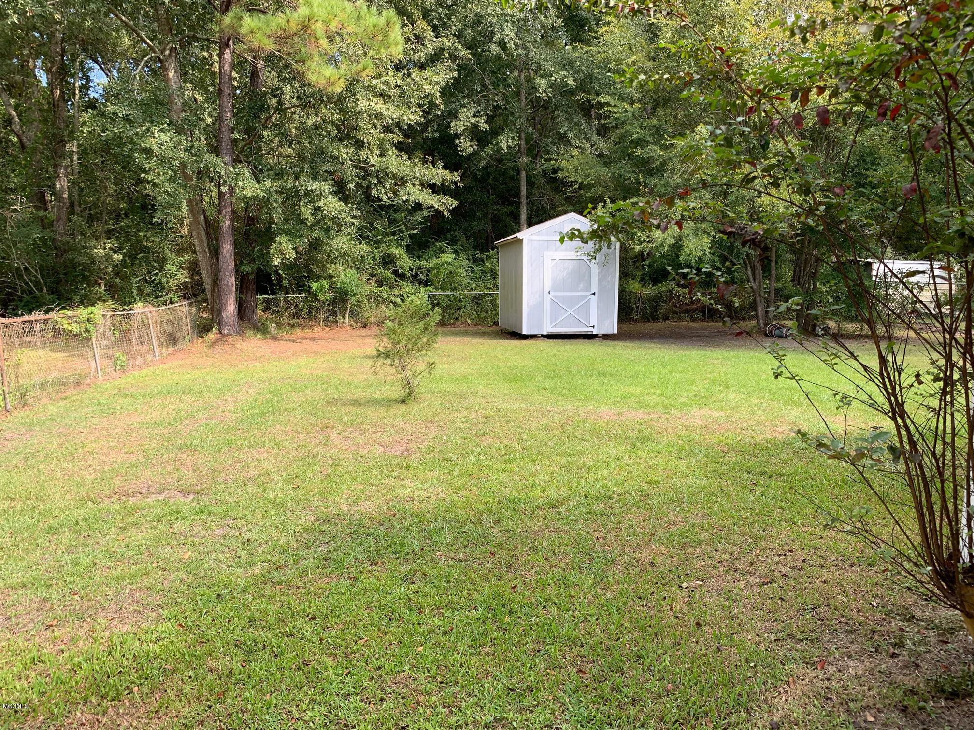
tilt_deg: -6.0
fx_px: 732
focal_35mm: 26
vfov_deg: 53.1
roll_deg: +1.8
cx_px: 487
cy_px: 365
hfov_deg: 67.3
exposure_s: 1/184
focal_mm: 4.25
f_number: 1.8
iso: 25
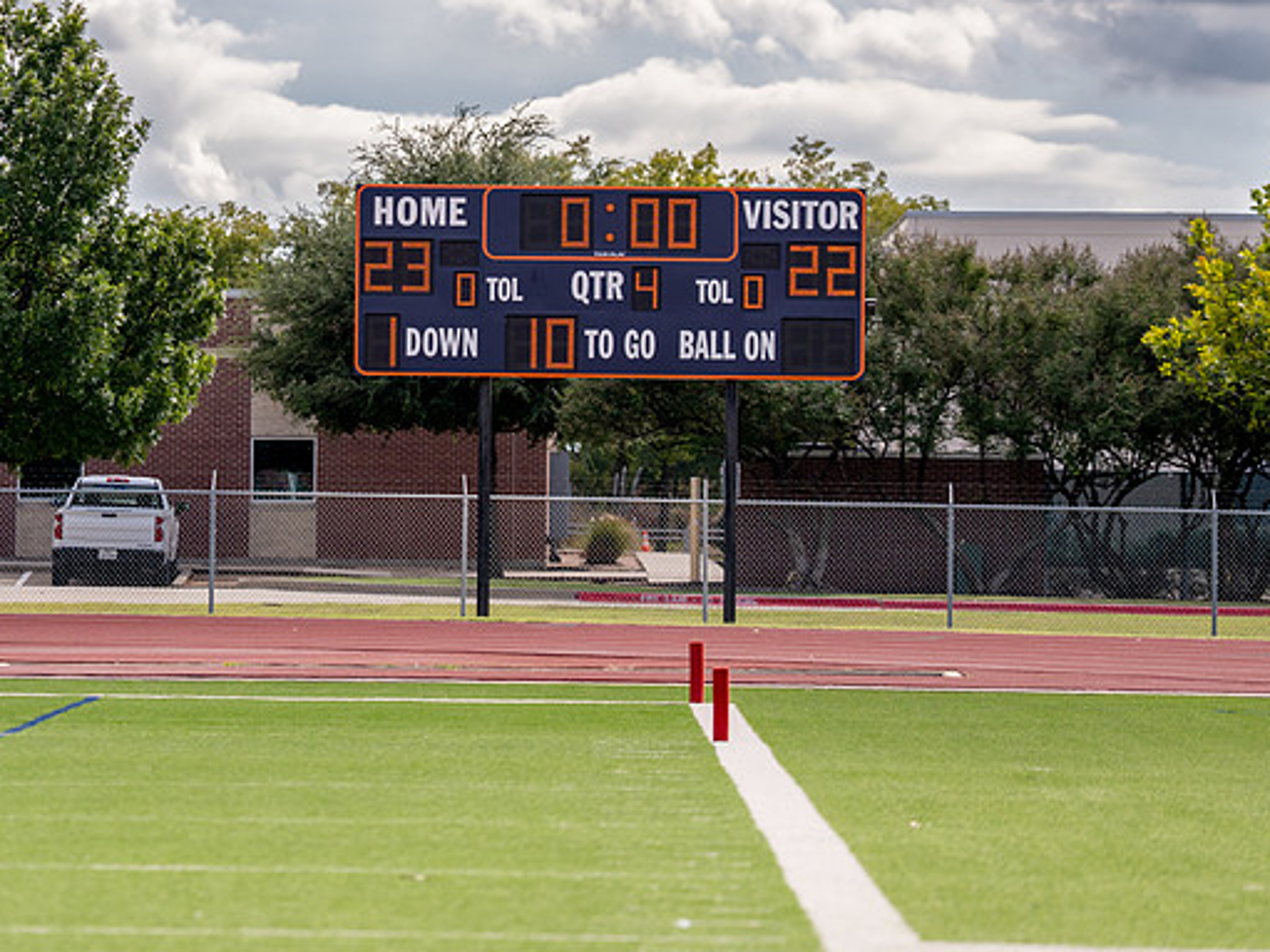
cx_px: 566
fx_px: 7886
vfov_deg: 6.9
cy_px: 298
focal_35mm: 215
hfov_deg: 9.2
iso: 320
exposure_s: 1/6400
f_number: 2.8
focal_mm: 133
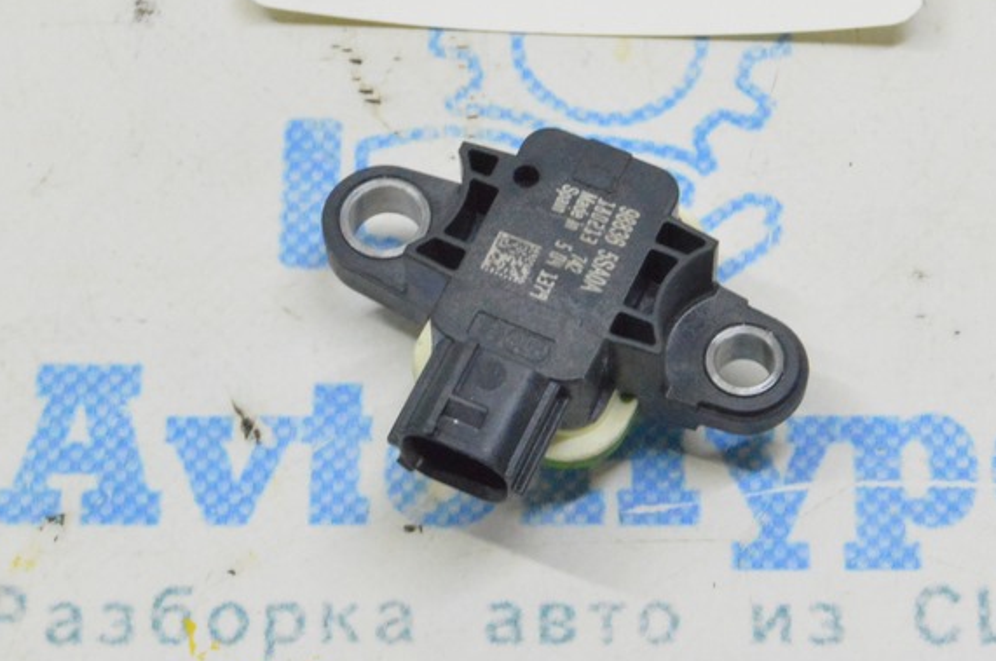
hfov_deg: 14.7
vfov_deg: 9.7
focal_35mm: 140
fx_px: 3868
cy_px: 100
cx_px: 584
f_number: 20
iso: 6400
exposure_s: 1/20
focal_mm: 52
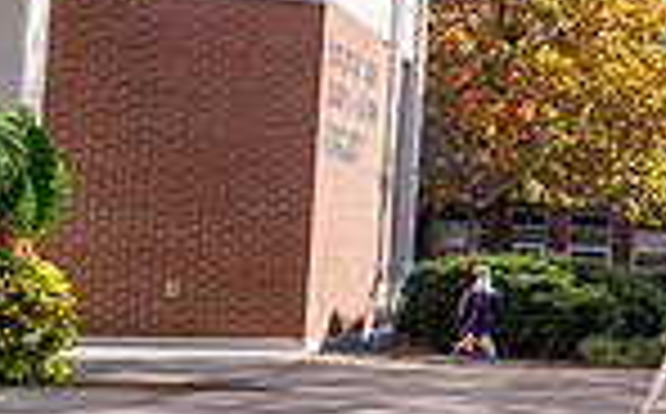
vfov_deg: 10.5
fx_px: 2247
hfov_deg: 15.4
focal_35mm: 124
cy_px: 119
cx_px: 1030
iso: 320
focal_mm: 31
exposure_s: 1/320
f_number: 8
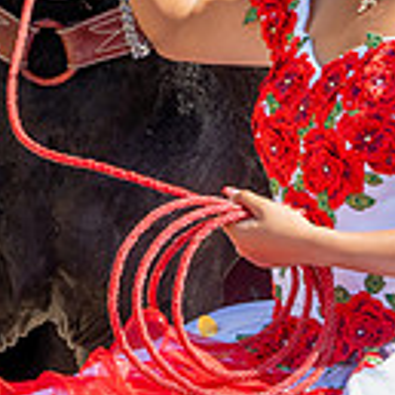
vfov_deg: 3.0
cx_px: 184
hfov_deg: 3.0
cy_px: -175
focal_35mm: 578
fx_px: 7462
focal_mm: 130
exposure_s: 1/200
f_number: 11
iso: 250
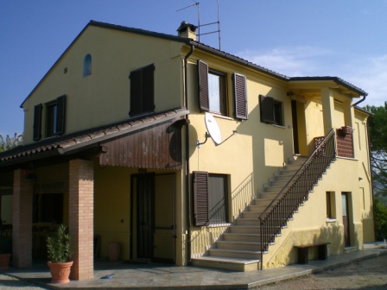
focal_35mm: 38
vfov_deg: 37.7
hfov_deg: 49.0
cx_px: 194
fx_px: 425
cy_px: 145
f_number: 4.4
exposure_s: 1/640
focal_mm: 6.3
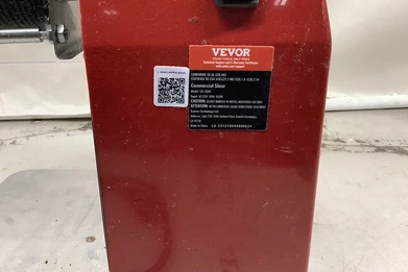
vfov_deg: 39.9
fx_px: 374
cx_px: 205
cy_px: 119
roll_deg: +0.0
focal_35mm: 33
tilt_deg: -21.3
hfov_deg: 57.2
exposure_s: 1/120
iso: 80
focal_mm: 3.3
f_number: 2.4
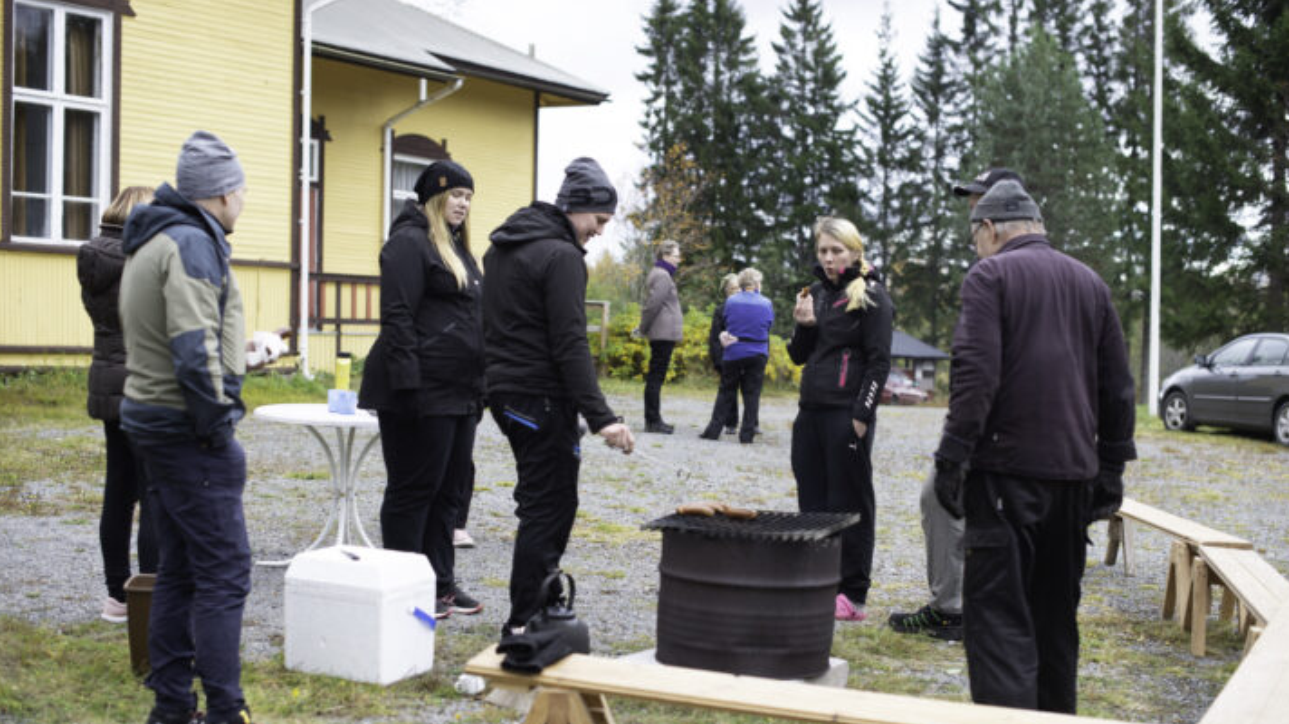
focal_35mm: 53
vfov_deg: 22.6
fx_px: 1811
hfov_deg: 39.2
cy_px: 404
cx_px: 644
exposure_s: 1/400
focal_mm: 50
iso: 125
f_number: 2.8
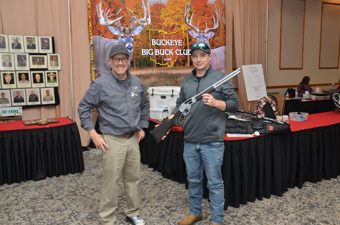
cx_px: 170
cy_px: 112
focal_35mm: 36
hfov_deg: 53.2
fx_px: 339
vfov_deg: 36.7
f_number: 6.3
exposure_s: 1/60
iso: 500
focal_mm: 24
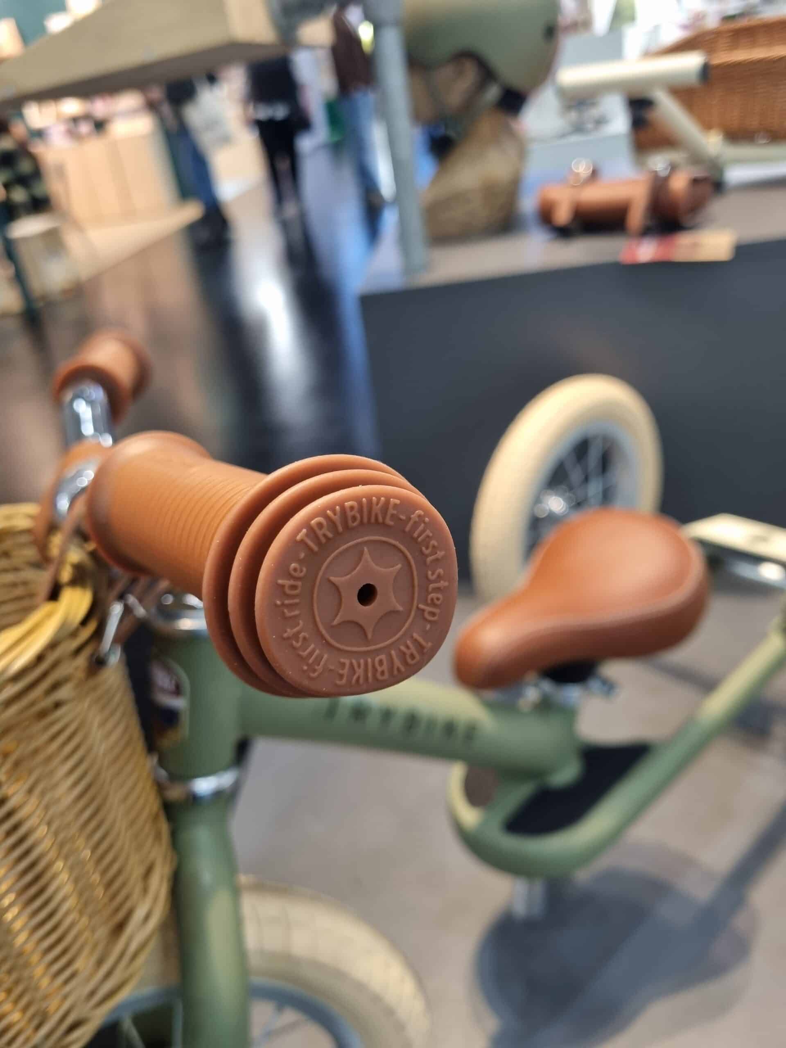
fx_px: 787
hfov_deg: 53.1
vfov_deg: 67.3
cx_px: 393
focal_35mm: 26
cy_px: 524
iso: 320
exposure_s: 1/100
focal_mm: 5.4
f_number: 1.8
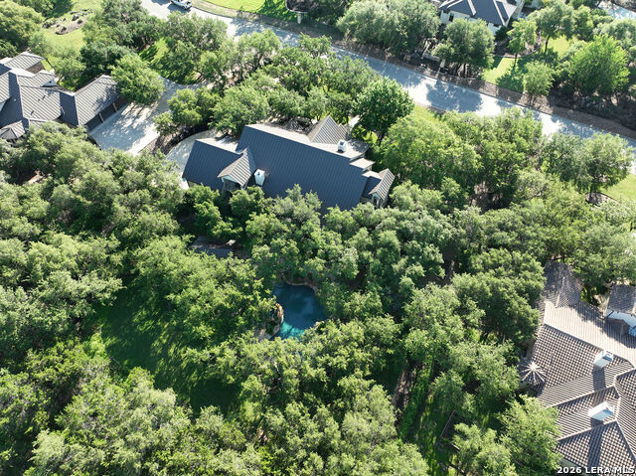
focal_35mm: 24
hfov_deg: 71.6
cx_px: 318
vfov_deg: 56.8
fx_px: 441
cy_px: 238
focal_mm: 12.29
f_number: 2.8
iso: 100
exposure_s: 1/320
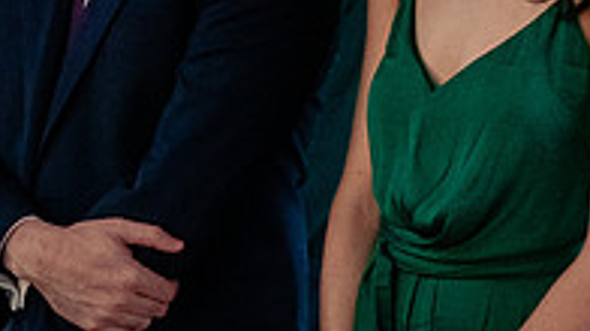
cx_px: 250
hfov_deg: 13.9
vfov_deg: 7.8
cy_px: 26
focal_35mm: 155
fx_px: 2424
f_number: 2.8
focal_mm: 48
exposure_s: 1/125
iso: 6400
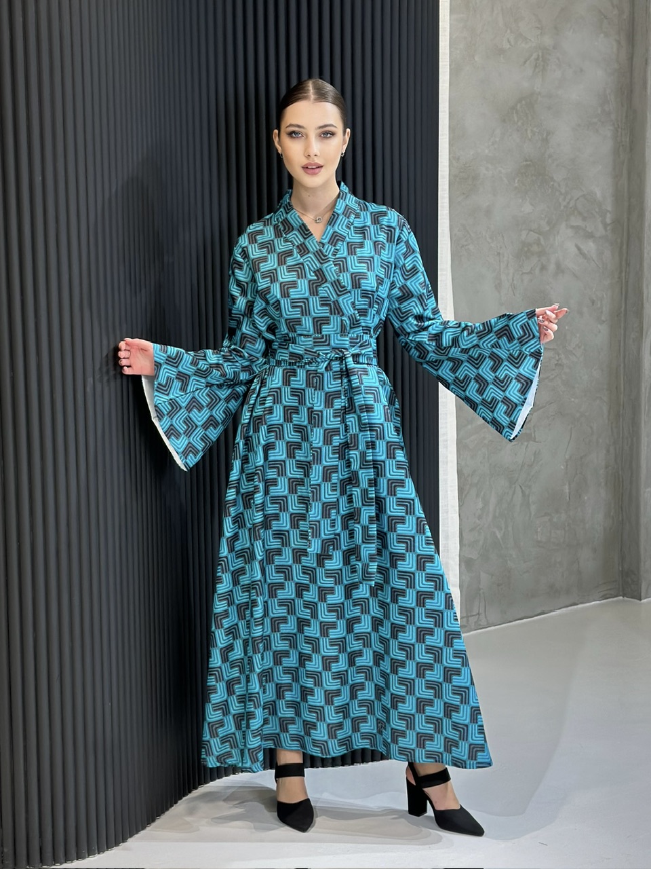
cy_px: 434
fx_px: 1204
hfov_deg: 30.3
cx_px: 326
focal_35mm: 48
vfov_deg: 39.7
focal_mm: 6.86
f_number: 1.78
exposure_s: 1/141
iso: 64
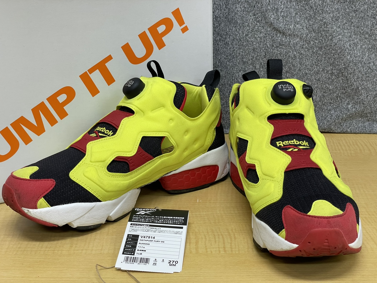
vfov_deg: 28.0
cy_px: 142
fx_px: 566
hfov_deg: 36.8
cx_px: 188
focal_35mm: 52
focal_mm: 6
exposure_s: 1/99
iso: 100
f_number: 2
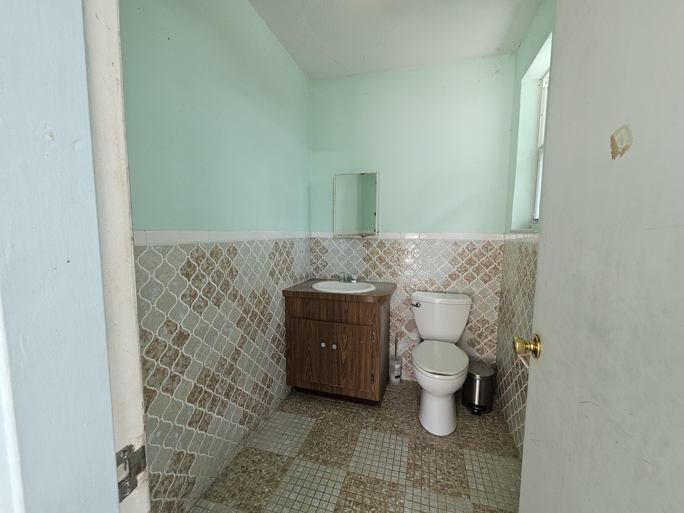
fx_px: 257
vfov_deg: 89.9
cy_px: 256
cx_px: 342
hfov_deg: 106.2
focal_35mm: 13
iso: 64
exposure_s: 1/120
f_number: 2.2
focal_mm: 2.2
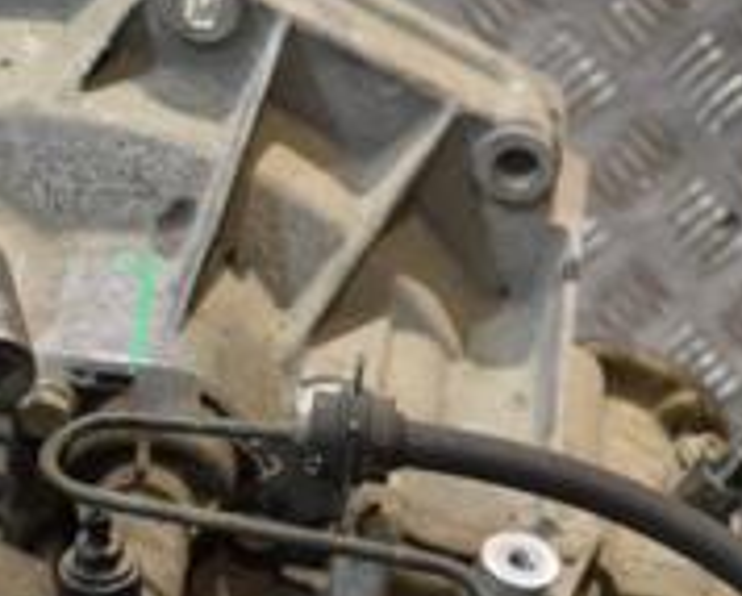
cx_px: 46
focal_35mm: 161
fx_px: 3541
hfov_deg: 11.9
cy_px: 642
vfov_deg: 9.5
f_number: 5.6
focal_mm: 34
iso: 3200
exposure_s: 1/125
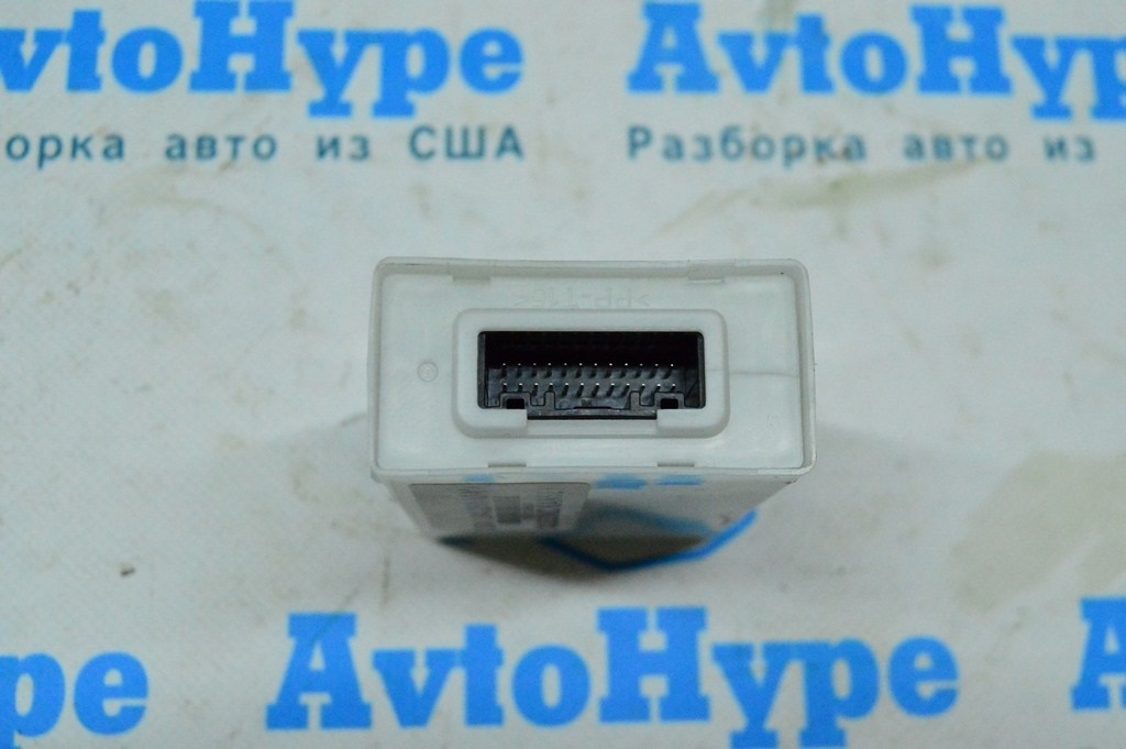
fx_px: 1359
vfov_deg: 30.8
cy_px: 374
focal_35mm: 44
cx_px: 563
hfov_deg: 45.0
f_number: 6.3
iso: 6400
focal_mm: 29
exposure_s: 1/800
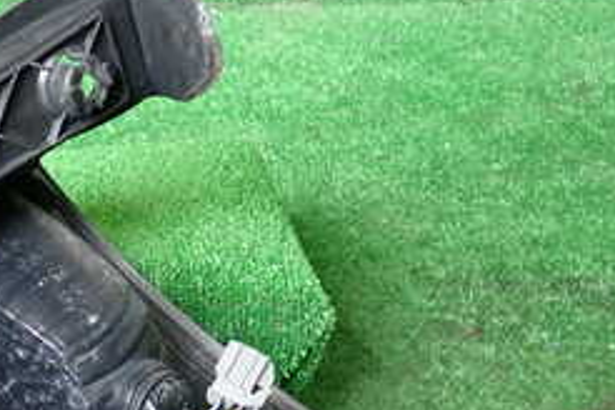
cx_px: 32
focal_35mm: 76
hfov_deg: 25.6
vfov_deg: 17.5
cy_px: 405
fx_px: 1298
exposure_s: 1/60
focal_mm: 5.4
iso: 200
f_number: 2.3
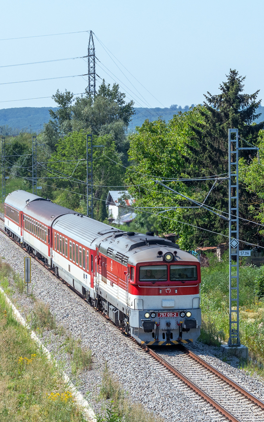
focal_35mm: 115
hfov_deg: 11.4
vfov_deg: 18.1
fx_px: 1324
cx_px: 73
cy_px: 211
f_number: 9
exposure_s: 1/640
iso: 160
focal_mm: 50
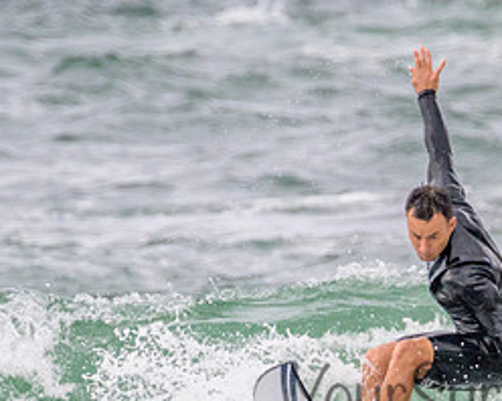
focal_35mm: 2392
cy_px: 470
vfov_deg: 0.6
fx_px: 35511
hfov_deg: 0.8
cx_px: 412
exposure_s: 1/2000
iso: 2200
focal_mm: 800
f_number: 11
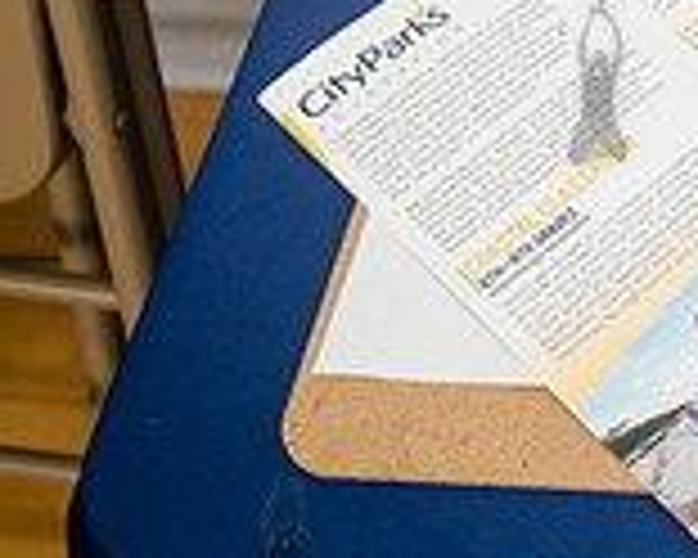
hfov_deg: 12.4
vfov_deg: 10.5
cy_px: -228
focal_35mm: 143
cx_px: 1225
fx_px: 2954
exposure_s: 1/200
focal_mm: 35
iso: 1250
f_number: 5.6
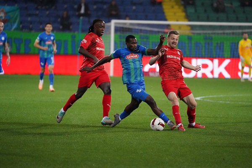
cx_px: 126
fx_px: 2415
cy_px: 84
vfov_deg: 4.0
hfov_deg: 6.0
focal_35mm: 345
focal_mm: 345
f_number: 5.6
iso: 12800
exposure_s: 1/2000
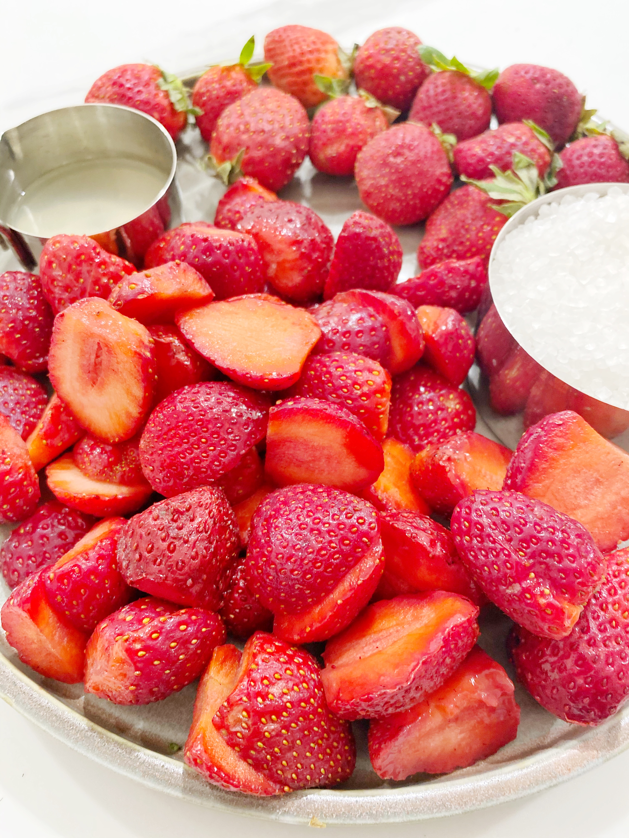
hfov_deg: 53.1
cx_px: 314
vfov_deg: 67.3
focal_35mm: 26
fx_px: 630
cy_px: 419
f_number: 1.8
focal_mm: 4.25
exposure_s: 1/50
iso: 400
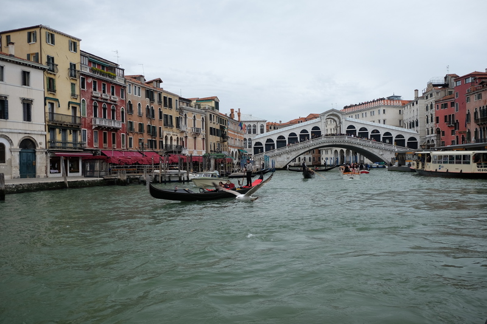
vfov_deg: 37.8
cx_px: 244
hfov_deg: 54.4
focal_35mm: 35
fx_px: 473
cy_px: 162
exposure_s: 1/250
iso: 200
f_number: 2.8
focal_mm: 23
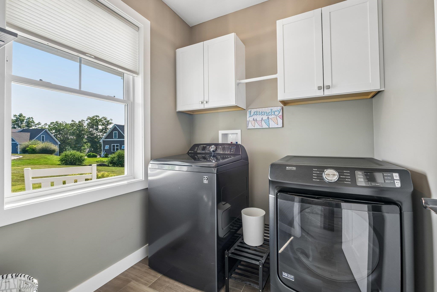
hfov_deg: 100.4
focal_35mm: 15
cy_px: 146
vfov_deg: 77.3
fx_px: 182
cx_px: 218
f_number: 5.6
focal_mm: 10
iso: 200
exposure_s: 1/25
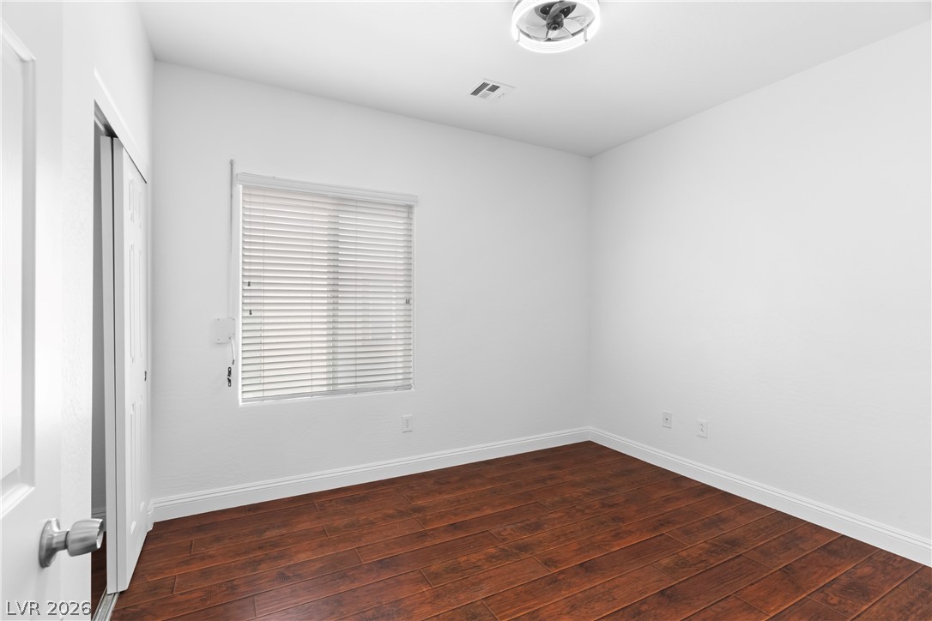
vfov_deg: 70.4
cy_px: 310
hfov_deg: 93.3
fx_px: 440
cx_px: 466
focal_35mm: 17
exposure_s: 1/13
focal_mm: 17
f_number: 8
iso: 400
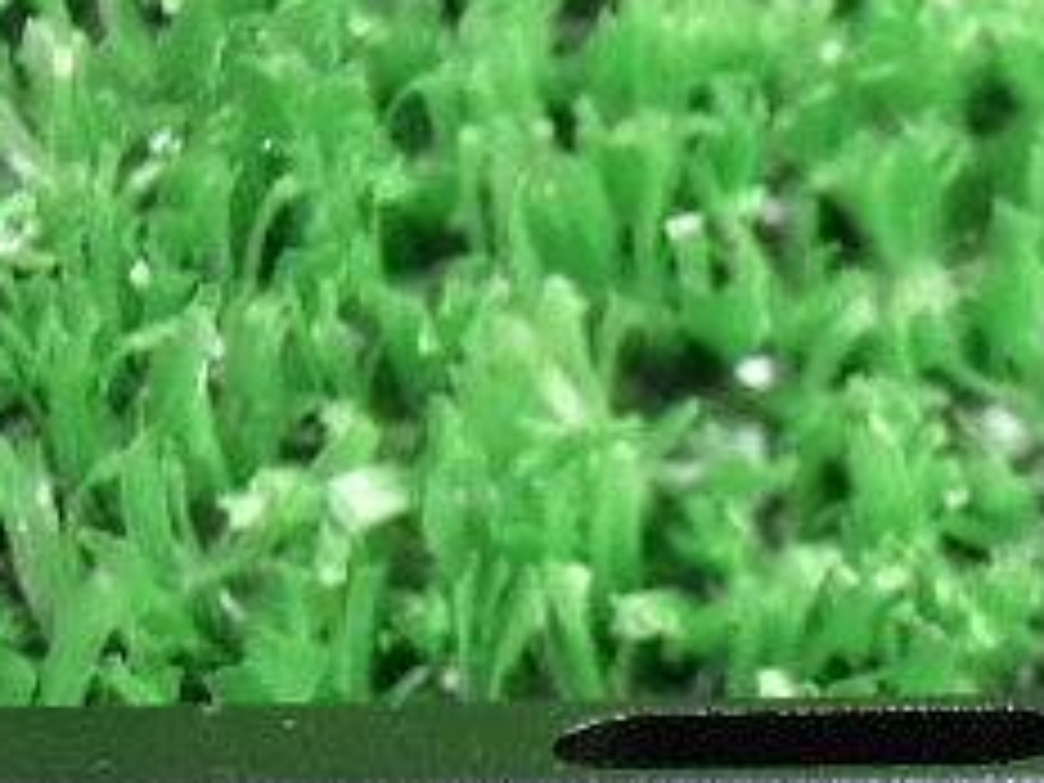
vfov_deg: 15.7
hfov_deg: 20.3
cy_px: 922
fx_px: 2745
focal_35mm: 91
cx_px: 1233
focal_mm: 5.93
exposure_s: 1/30
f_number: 3.7
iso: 800
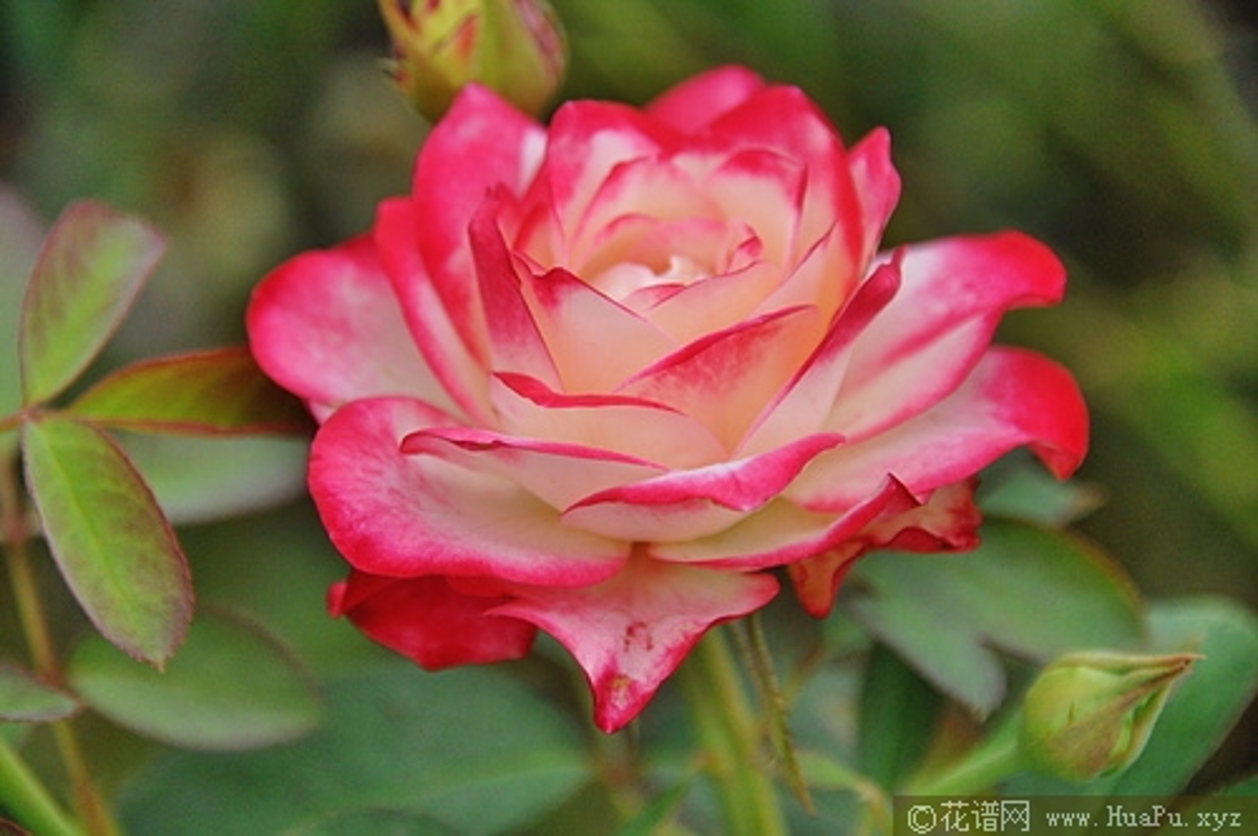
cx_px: 629
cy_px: 418
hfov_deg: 6.9
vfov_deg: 4.6
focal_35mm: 300
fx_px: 10470
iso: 400
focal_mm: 200
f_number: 6.3
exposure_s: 1/1250
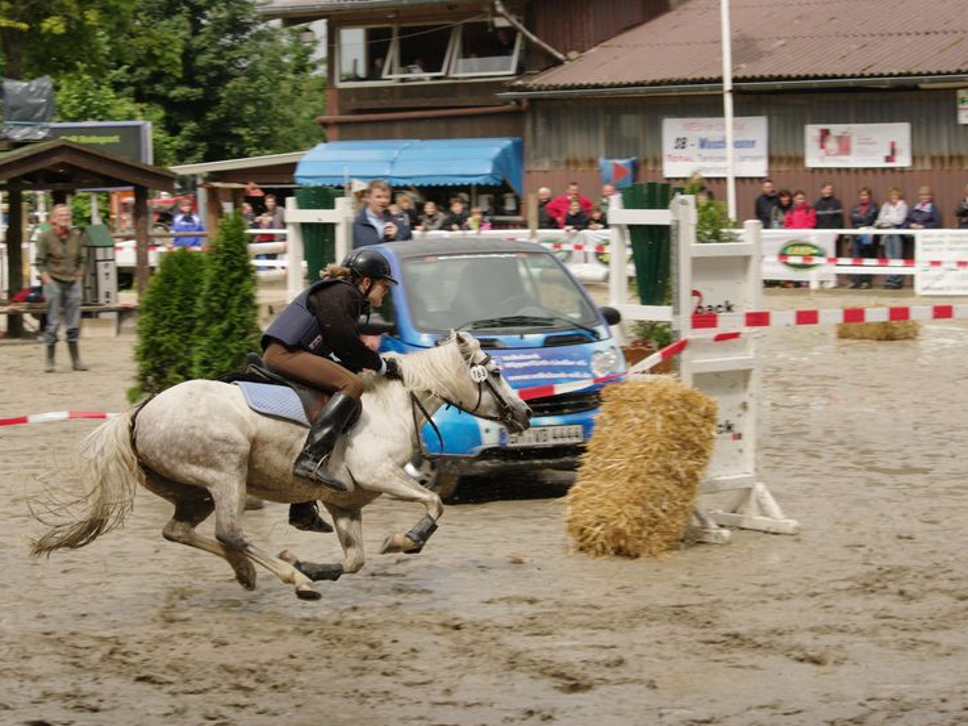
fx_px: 2560
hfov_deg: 21.4
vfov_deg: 16.1
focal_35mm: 92
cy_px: 361
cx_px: 427
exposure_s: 1/500
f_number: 8
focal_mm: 55
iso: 400
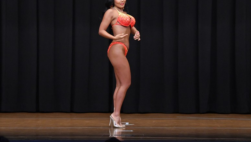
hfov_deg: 8.6
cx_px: 126
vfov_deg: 4.8
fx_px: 1677
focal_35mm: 252
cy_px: 62
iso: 6400
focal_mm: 160
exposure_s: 1/400
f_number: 5.6
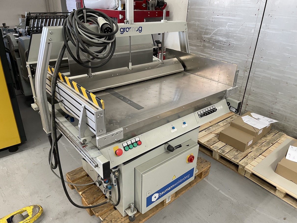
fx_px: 223
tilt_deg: -26.2
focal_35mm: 26
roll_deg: -1.8
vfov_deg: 53.0
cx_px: 148
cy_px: 112
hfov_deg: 67.3
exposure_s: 1/50
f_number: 1.6
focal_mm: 4.2
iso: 125
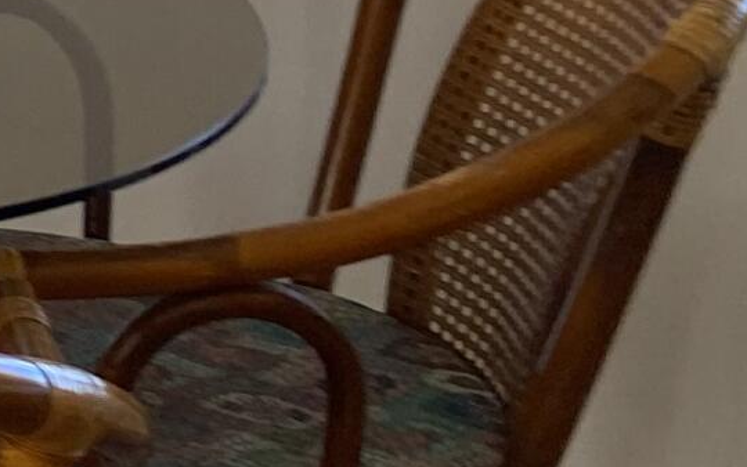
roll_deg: -0.7
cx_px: -1304
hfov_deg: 10.6
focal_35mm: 153
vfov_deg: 8.0
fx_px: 3116
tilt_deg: -8.6
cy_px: -583
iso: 80
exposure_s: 1/120
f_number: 1.8
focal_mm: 4.25
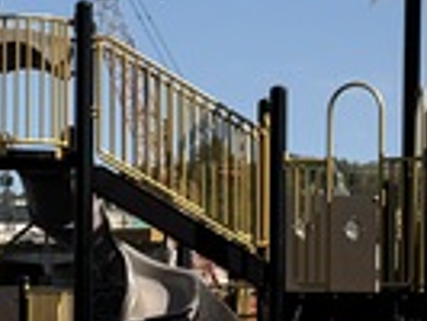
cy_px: 299
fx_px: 2284
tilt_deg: -2.5
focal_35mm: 185
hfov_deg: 10.7
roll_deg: -1.2
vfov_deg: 8.0
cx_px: 122
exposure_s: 1/5814
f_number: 1.78
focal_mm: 6.76
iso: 80
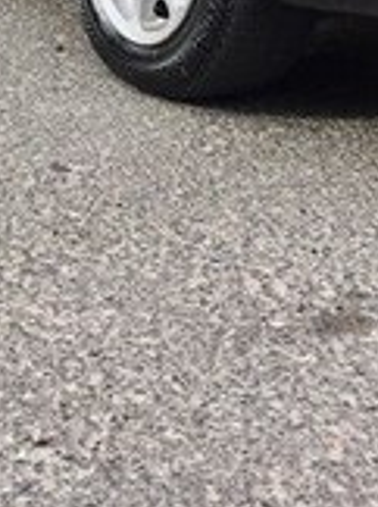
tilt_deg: -2.1
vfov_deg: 19.9
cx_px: 91
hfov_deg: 16.5
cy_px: -191
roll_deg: +1.2
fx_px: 1299
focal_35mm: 89
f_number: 2.2
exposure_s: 1/557
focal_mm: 4.15
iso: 32
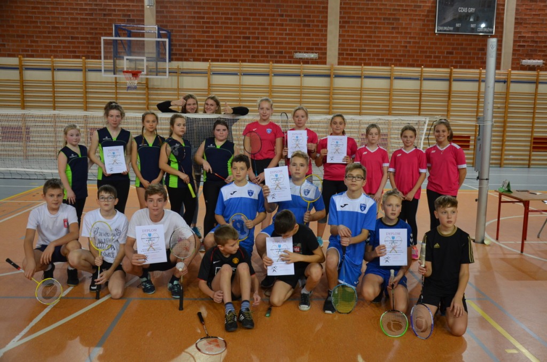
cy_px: 181
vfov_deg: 39.8
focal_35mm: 33
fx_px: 500
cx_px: 274
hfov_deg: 57.3
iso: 800
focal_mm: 22
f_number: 4
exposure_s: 1/60
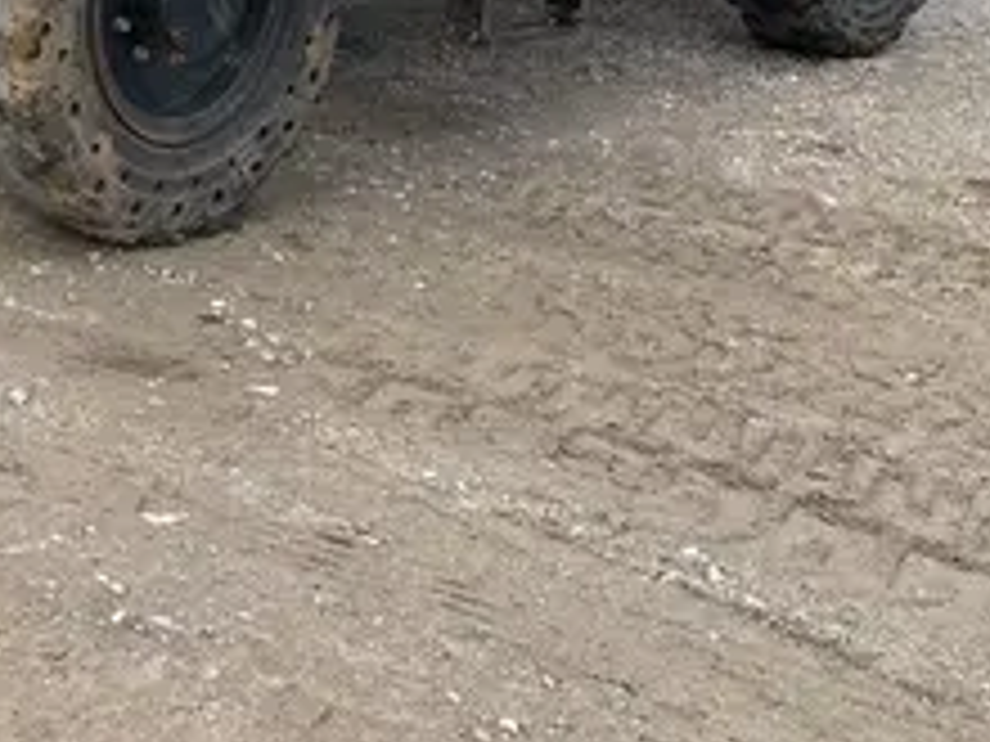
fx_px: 1859
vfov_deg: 21.0
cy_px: -155
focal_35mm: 65
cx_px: -176
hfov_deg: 26.7
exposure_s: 1/787
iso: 50
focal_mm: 5.96
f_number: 1.6
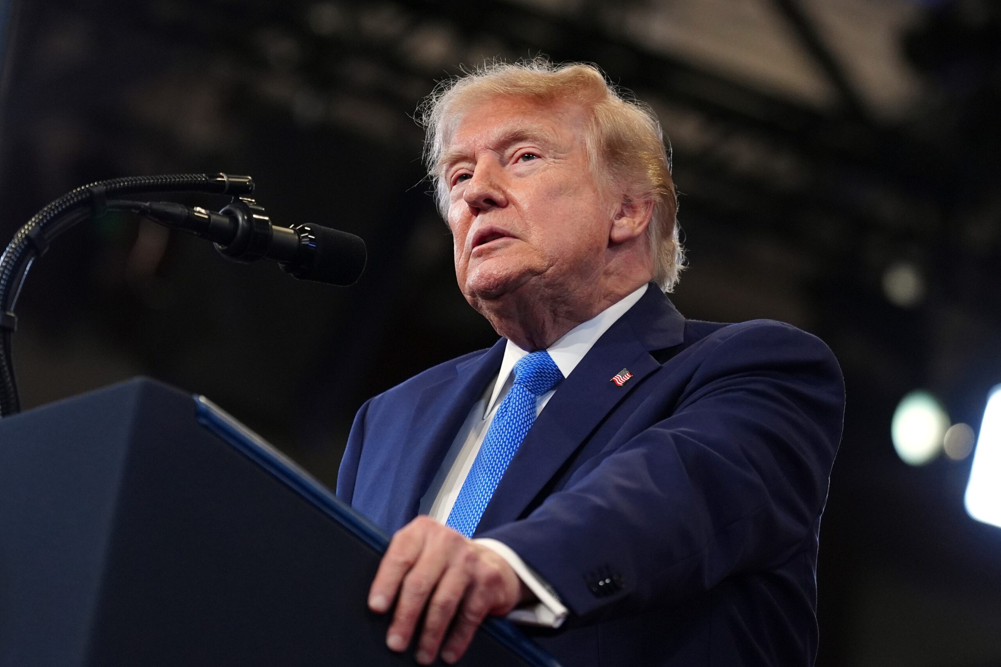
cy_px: 334
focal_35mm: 208
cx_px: 500
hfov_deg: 9.9
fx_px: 5783
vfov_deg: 6.6
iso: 2000
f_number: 2.8
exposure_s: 1/1000
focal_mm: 139
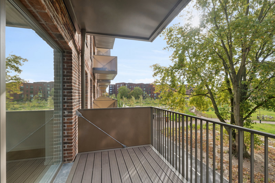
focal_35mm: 16
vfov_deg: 72.1
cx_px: 138
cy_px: 92
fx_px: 126
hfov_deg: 95.0
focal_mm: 11
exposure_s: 1/40
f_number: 8
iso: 200
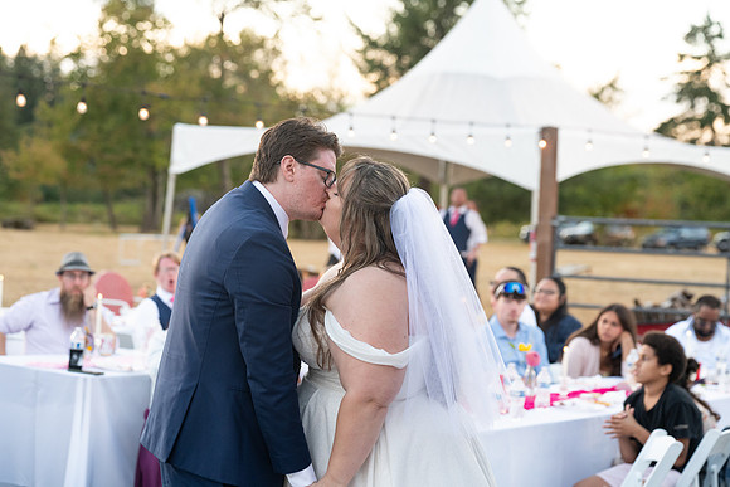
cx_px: 365
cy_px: 244
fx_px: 1825
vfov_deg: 15.2
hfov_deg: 22.6
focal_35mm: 90
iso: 1600
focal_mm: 90
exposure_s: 1/500
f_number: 4
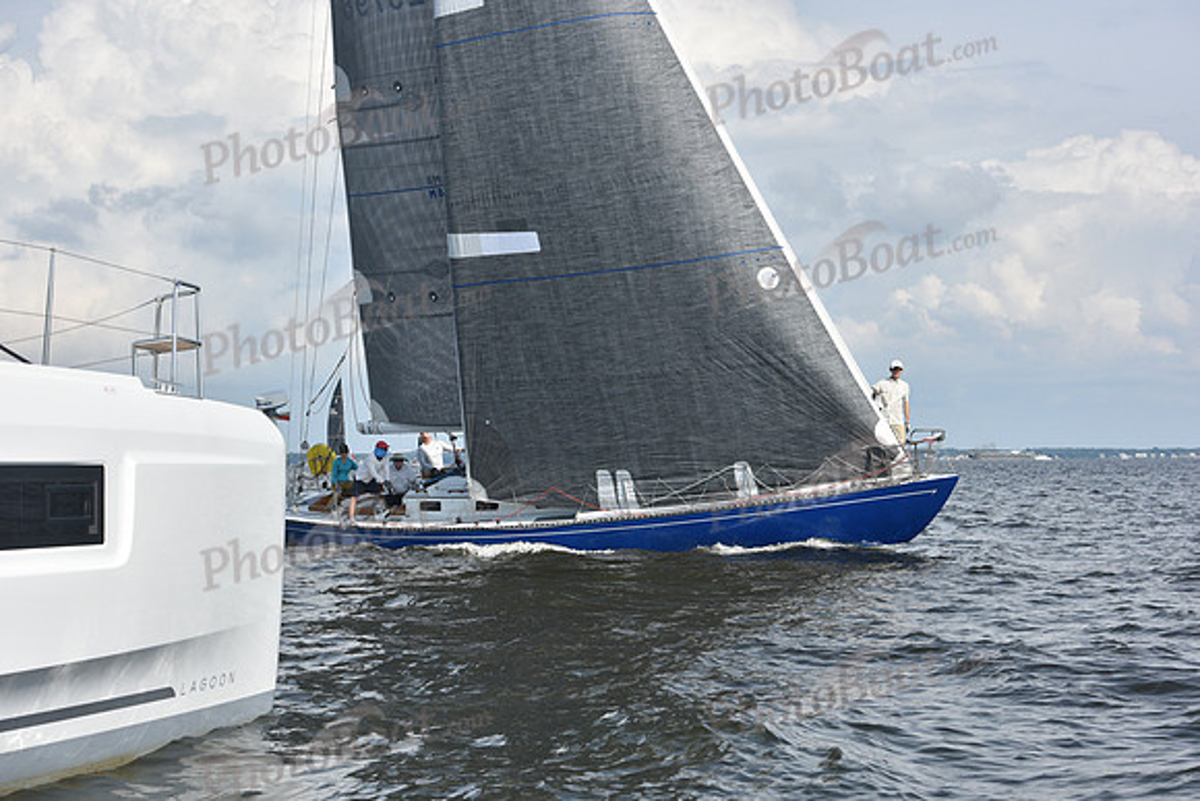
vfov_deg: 19.5
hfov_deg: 28.8
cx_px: 600
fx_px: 2334
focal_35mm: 70
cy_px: 400
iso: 320
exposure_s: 1/1250
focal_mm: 70
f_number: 8
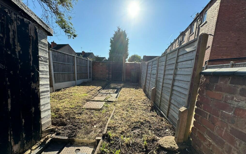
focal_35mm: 15
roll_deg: -1.7
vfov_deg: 74.0
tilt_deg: -10.9
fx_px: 101
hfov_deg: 101.5
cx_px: 124
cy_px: 92
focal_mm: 2.22
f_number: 2.2
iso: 50
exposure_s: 1/734
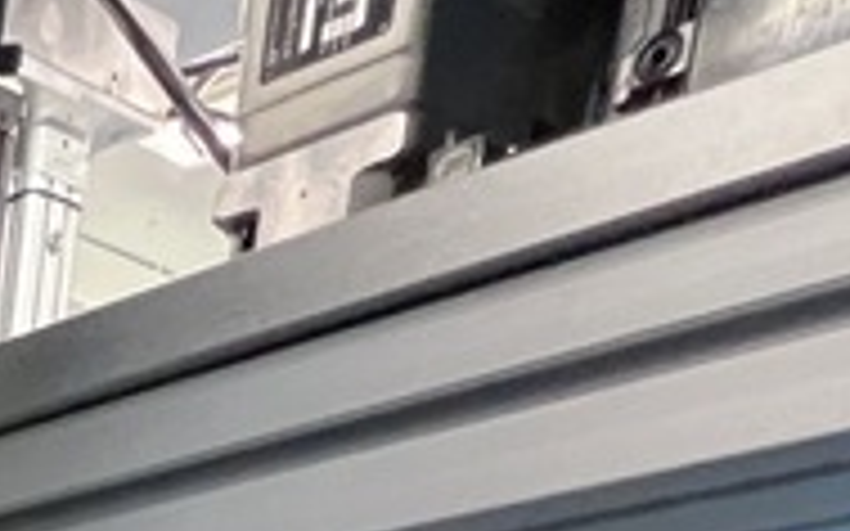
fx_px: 1691
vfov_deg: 11.1
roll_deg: +0.0
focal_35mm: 73
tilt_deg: -16.4
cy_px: 1598
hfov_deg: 19.2
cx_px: -778
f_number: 1.8
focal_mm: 1.57
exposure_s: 1/60
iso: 400
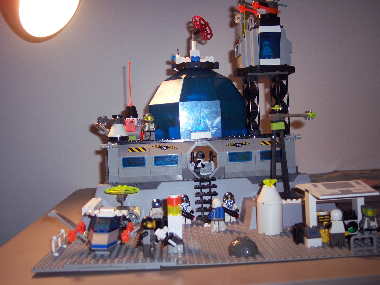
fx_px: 461
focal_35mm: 42
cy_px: 142
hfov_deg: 44.8
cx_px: 180
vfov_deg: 34.3
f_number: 2.8
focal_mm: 8
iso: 100
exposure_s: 1/60
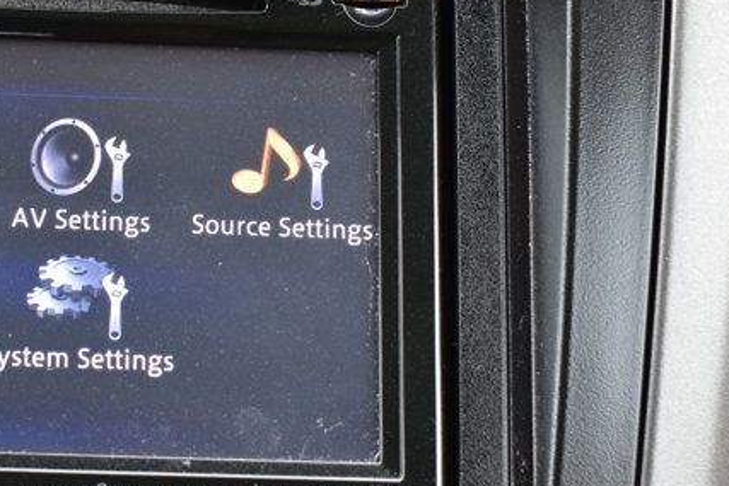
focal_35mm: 104
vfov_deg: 13.1
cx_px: 17
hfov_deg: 19.1
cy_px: 261
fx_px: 2111
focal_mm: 29
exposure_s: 1/25
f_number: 7.1
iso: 400
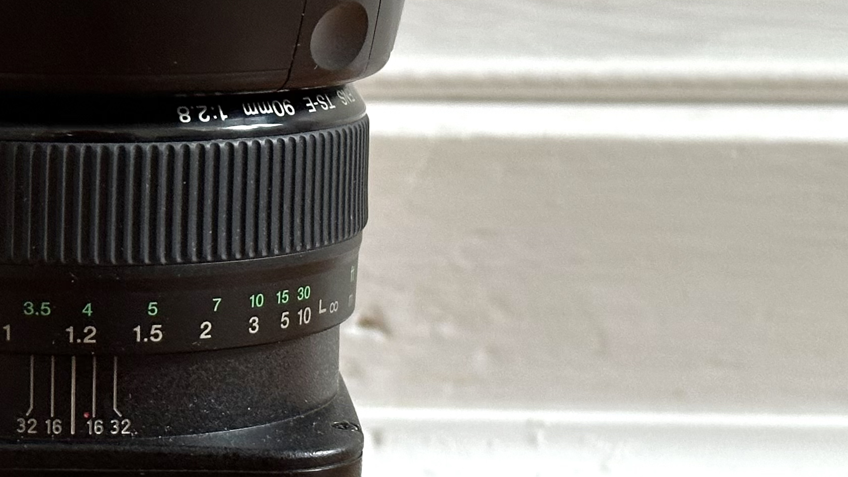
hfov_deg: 17.0
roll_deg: -1.2
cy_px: 295
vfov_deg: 9.7
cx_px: 110
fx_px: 2811
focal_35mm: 125
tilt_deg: -10.6
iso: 250
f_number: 1.78
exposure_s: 1/40
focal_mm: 6.86
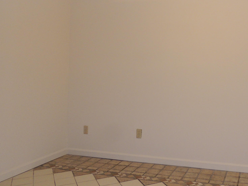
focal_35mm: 37
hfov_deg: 48.5
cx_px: 181
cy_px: 56
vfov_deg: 38.0
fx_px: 265
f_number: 3
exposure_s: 1/40
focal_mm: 4.3
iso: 320
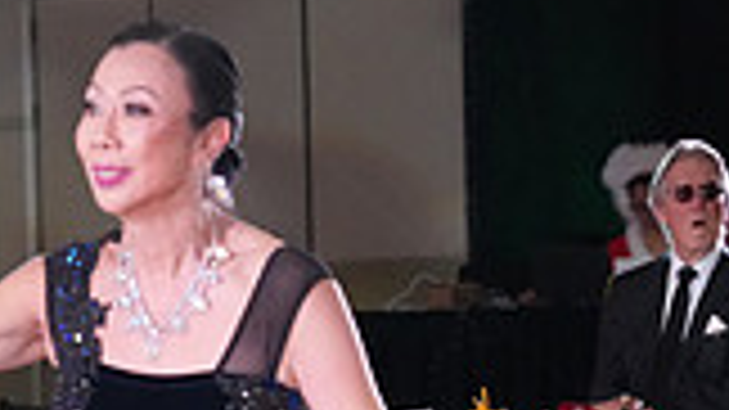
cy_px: 620
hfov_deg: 6.3
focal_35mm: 337
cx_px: -320
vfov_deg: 3.6
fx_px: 6512
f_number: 5.6
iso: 5000
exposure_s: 1/320
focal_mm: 90
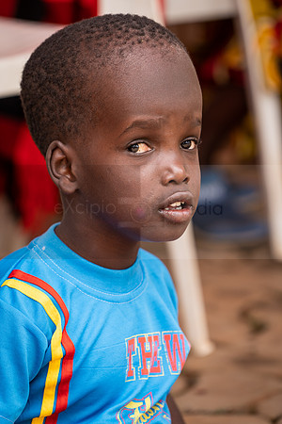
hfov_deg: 6.9
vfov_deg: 10.3
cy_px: 212
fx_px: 2350
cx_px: 141
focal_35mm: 200
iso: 200
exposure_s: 1/200
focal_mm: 200
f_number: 5
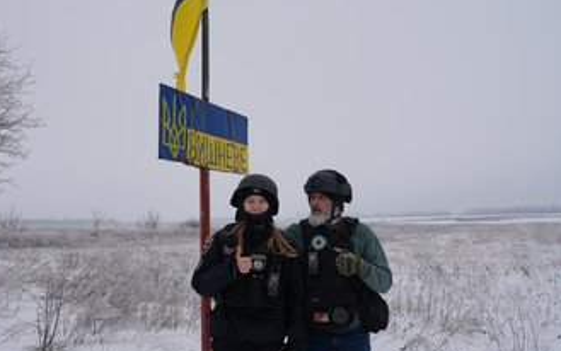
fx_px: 474
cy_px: 166
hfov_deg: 60.9
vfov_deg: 40.6
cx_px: 240
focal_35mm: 31
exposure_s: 1/1000
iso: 80
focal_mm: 25
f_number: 4.5
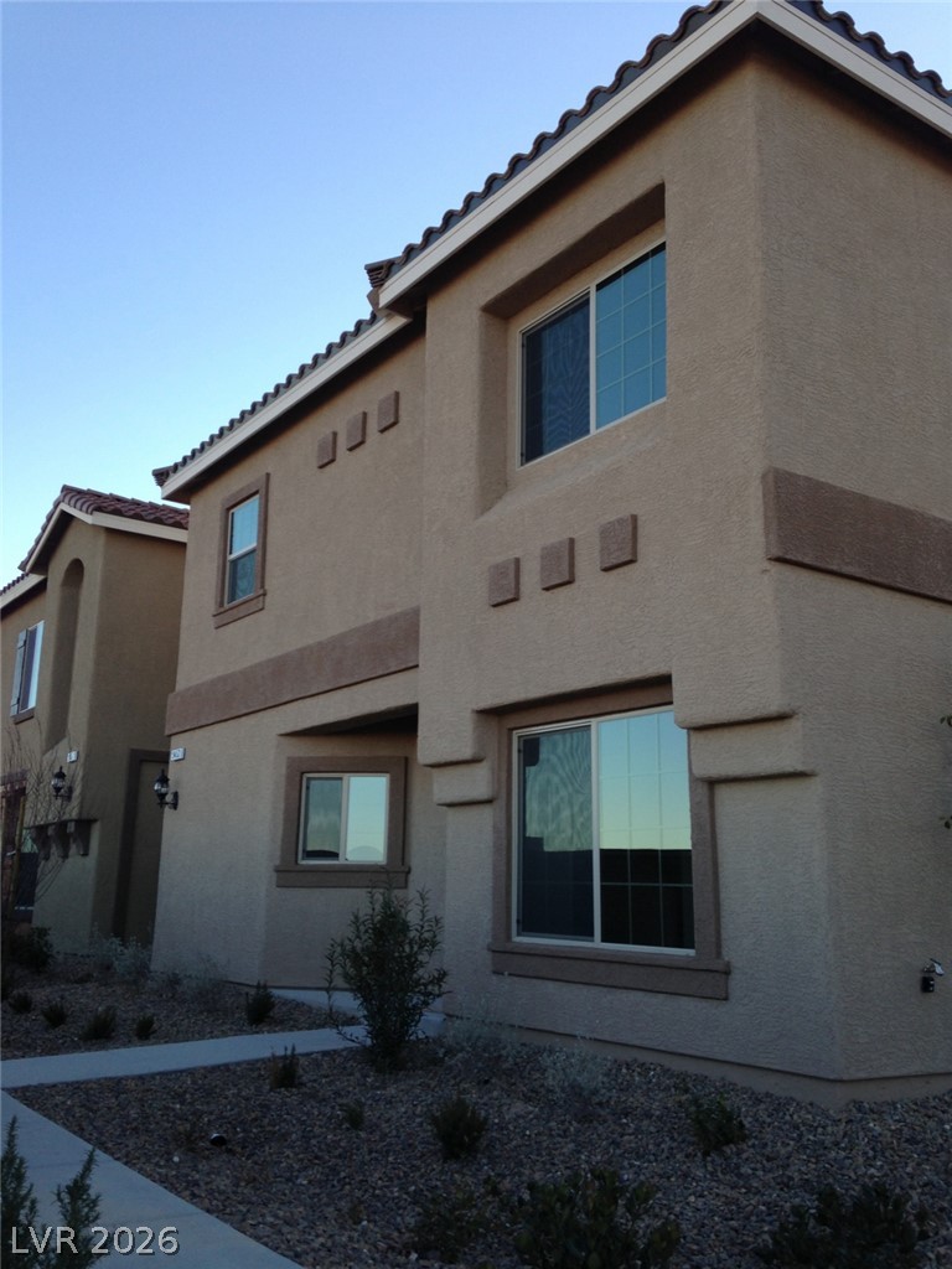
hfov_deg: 42.9
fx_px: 1210
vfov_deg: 55.4
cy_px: 634
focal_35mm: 33
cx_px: 476
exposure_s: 1/298
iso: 50
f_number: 2.4
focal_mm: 4.13
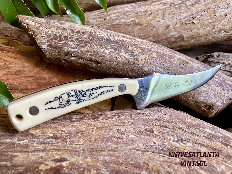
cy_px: 87
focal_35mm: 28
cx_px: 116
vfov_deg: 49.7
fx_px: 188
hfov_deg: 63.4
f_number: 1.8
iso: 80
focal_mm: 3.99
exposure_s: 1/81
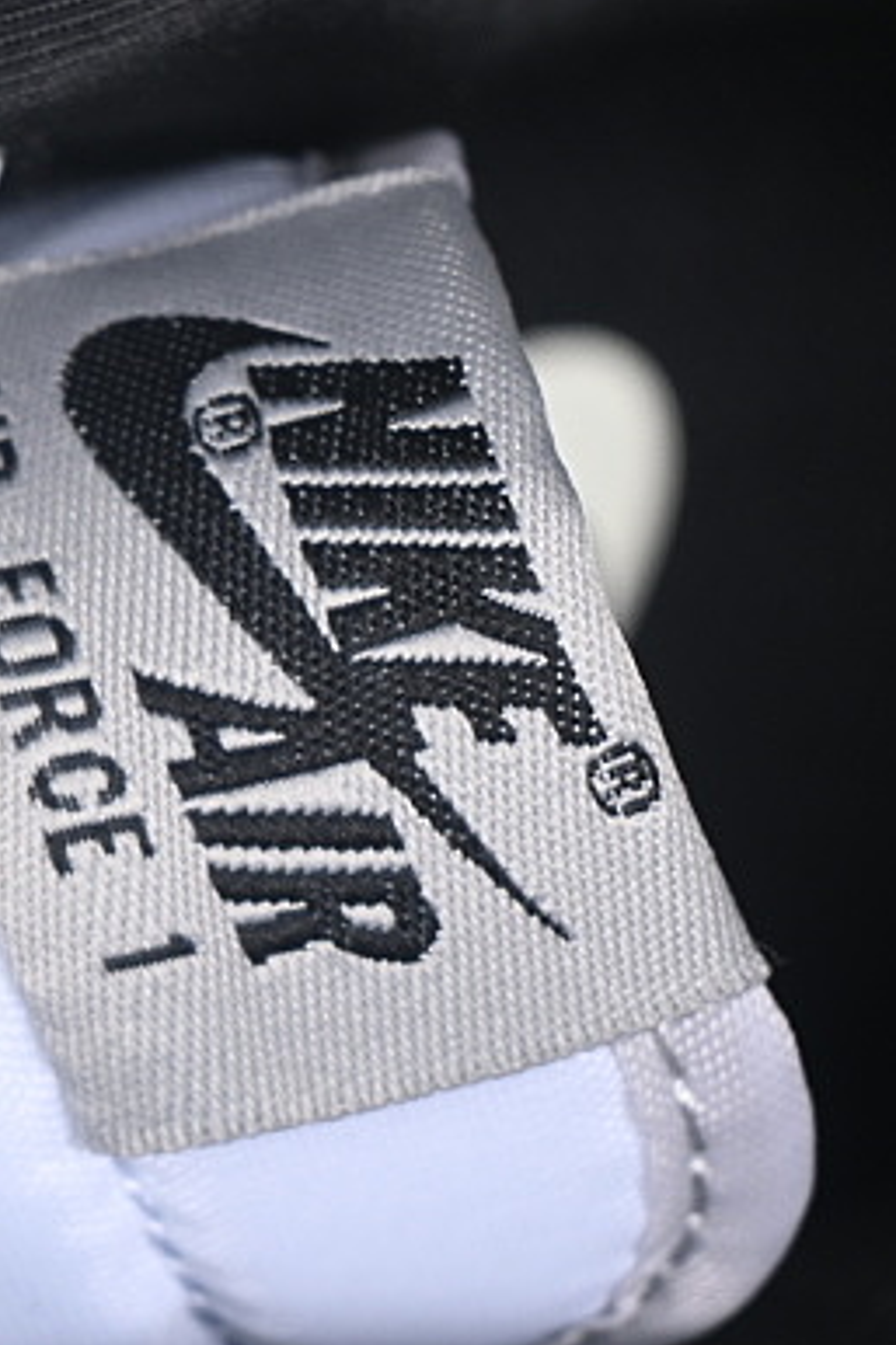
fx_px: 7846
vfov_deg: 9.8
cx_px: -17
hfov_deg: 6.5
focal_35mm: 210
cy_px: 777
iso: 160
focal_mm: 50
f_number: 6.3
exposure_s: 1/60
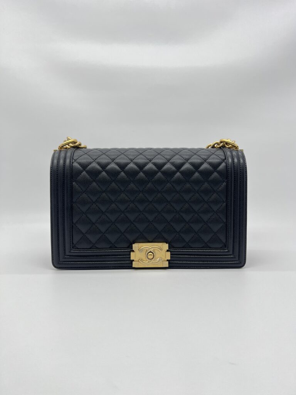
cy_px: 198
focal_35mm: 26
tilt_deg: -4.9
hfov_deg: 53.1
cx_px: 148
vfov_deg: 67.3
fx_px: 296
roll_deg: -0.3
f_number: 1.5
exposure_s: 1/117
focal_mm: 5.7
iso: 32
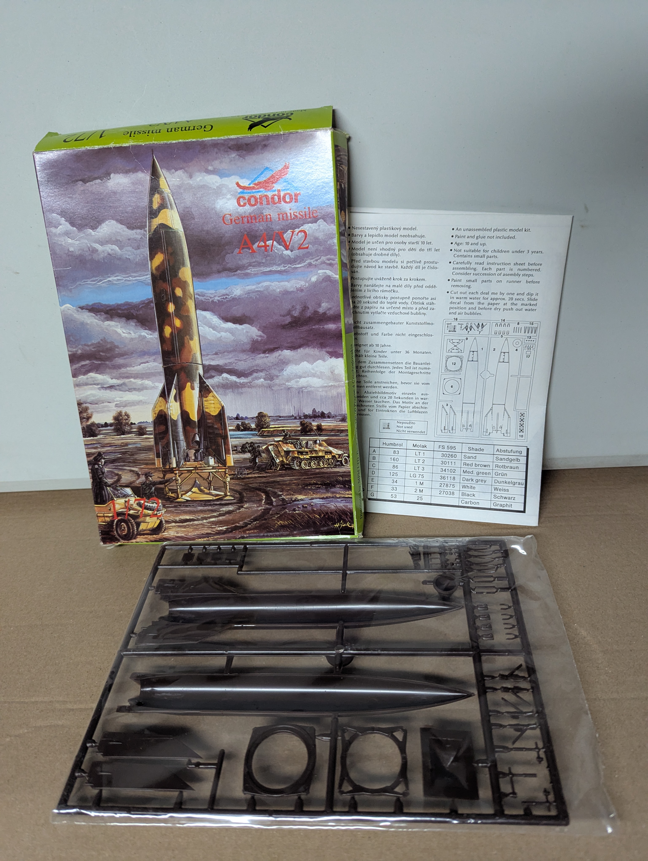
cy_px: 430
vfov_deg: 71.5
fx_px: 598
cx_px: 324
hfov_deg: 56.9
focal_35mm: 24
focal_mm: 6.81
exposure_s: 1/141
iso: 516
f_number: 1.85
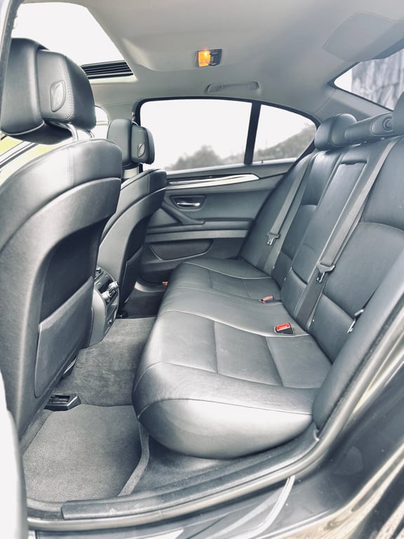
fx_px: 373
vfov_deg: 71.6
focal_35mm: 24
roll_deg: +5.2
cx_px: 202
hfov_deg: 56.8
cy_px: 270
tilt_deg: -15.3
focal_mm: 6.76
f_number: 1.78
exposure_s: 1/121
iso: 125
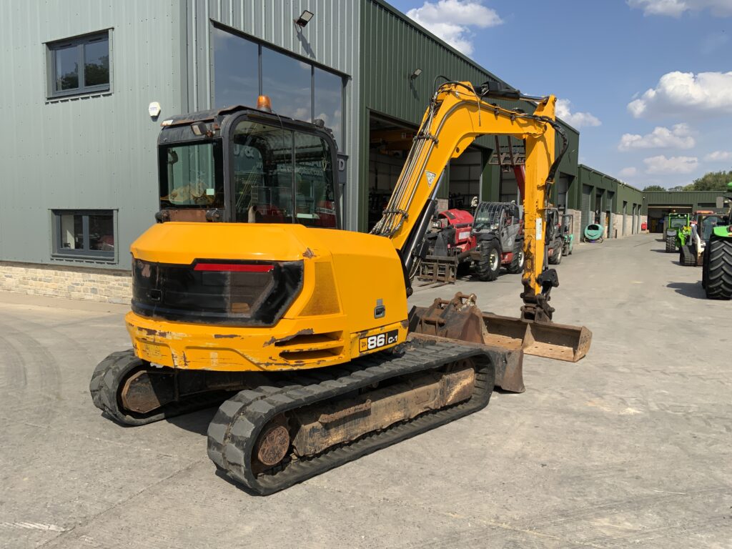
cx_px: 366
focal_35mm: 29
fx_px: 613
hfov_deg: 61.7
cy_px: 274
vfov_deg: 48.2
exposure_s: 1/2227
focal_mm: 3
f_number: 1.8
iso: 16
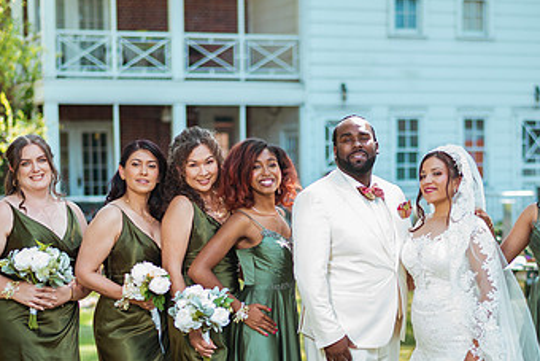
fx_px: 1486
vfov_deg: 13.8
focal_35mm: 99
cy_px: 289
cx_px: 403
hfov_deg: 20.4
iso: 50
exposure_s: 1/200
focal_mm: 58
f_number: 2
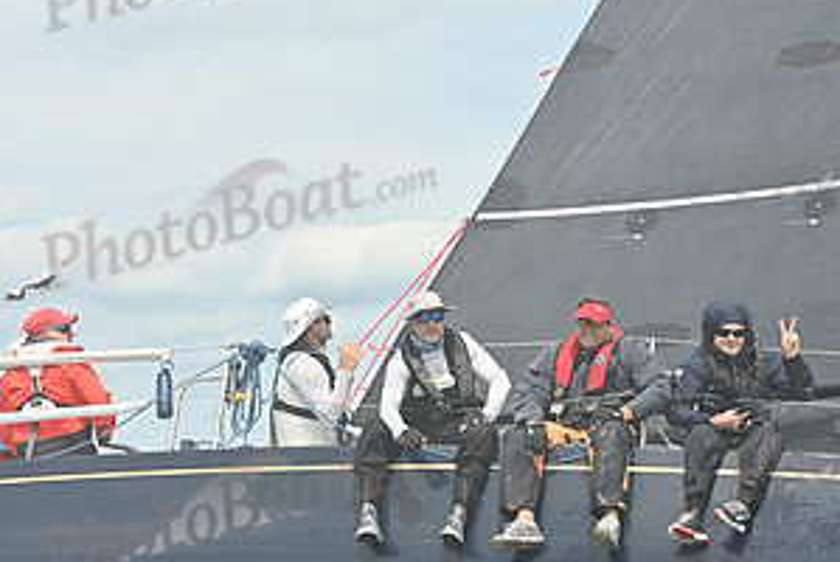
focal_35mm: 155
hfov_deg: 13.2
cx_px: 584
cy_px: 325
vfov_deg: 8.9
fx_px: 3620
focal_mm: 80
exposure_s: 1/1250
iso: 320
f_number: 8
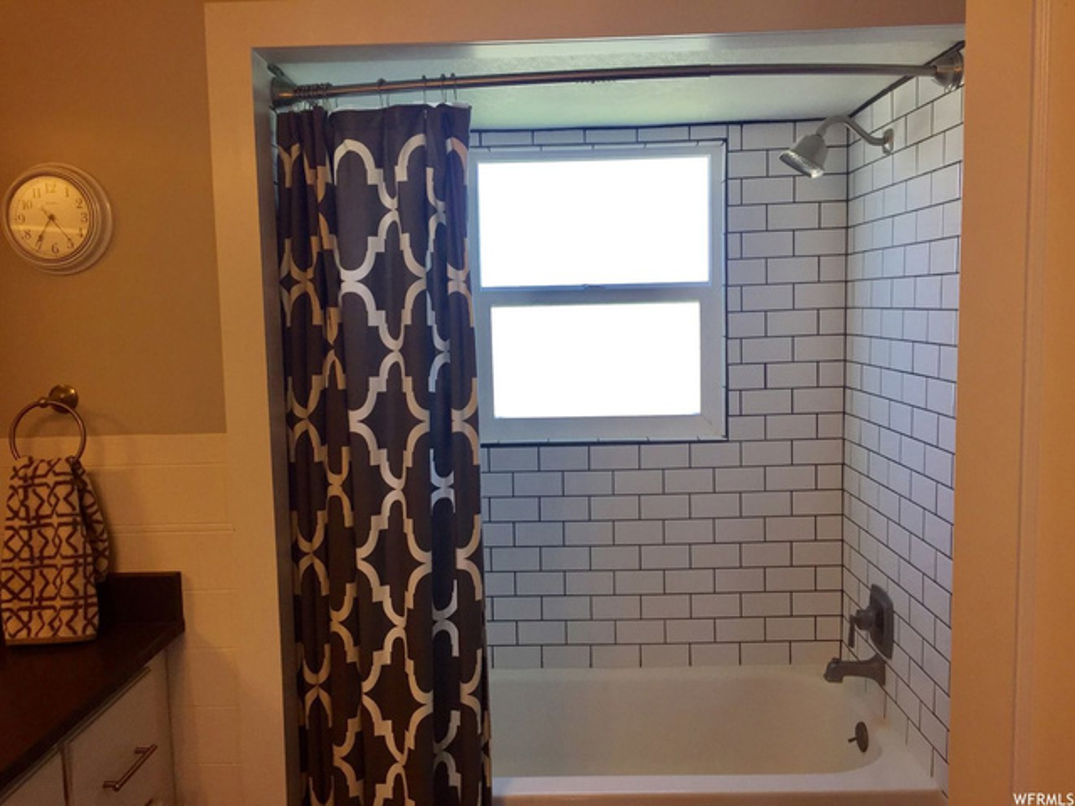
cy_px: 403
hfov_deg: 61.7
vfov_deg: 48.2
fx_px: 901
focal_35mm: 29
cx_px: 538
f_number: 2.2
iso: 50
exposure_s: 1/120
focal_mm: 4.15
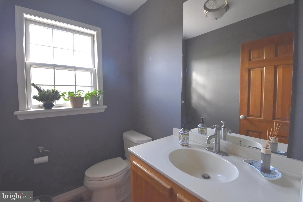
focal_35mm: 15
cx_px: 152
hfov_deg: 100.4
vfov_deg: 77.3
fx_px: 126
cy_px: 101
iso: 800
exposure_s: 1/100
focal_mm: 10
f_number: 5
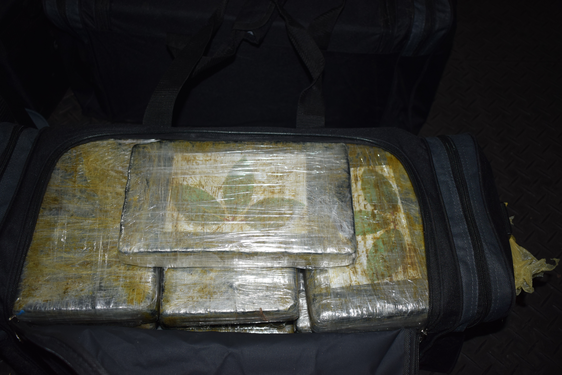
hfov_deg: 53.1
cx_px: 281
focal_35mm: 36
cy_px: 188
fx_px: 562
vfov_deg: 36.9
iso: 560
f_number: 4
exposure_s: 1/60
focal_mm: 24
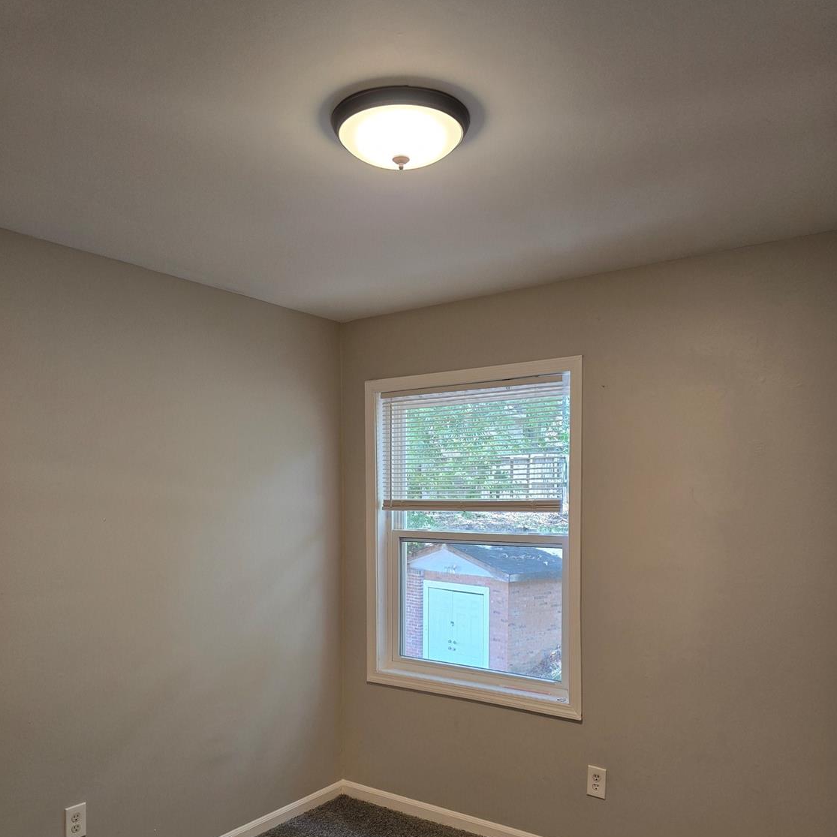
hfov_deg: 57.3
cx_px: 418
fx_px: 766
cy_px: 535
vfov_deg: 56.4
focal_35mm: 28
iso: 100
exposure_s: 1/120
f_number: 1.7
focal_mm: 6.3
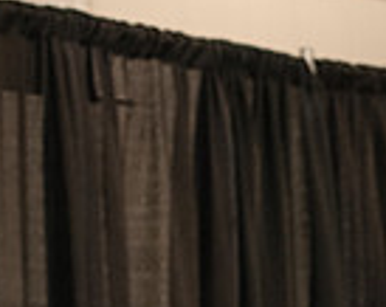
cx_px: 685
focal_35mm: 279
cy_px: 486
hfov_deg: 6.8
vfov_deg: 5.5
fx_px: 3181
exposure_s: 1/200
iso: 2500
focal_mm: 70
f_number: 5
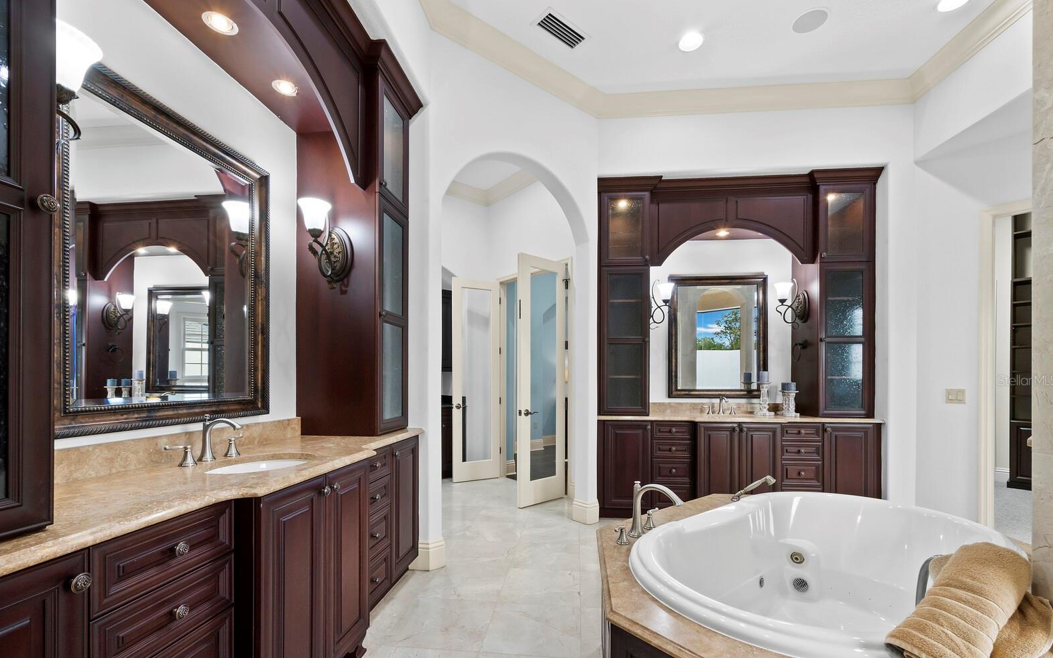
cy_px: 380
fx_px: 430
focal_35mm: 15
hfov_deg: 101.5
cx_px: 528
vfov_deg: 74.3
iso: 320
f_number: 11
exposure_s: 1/2
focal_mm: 7
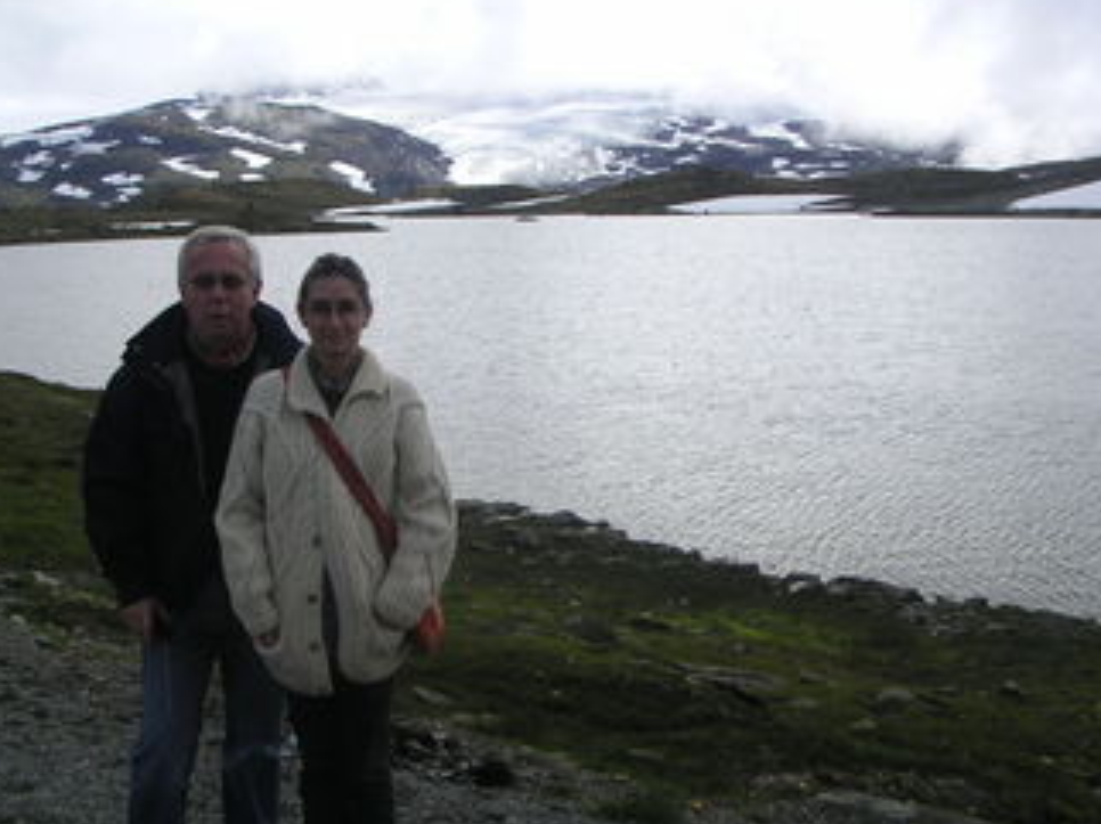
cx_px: 554
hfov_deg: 41.3
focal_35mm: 46
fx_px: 1462
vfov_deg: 31.5
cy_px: 438
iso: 50
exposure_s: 1/250
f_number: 6.7
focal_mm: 5.7
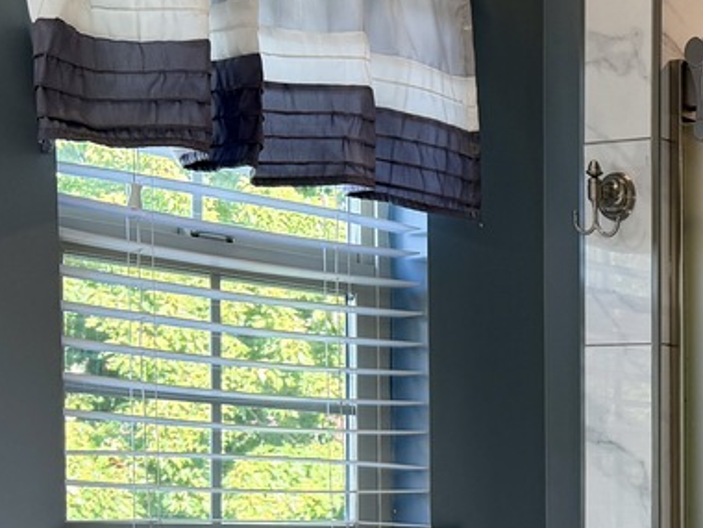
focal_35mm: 91
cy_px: 632
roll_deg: -0.7
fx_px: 1848
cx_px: 1056
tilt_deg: -3.3
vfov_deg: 15.6
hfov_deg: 18.9
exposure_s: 1/120
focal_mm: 6.76
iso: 64
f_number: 1.78
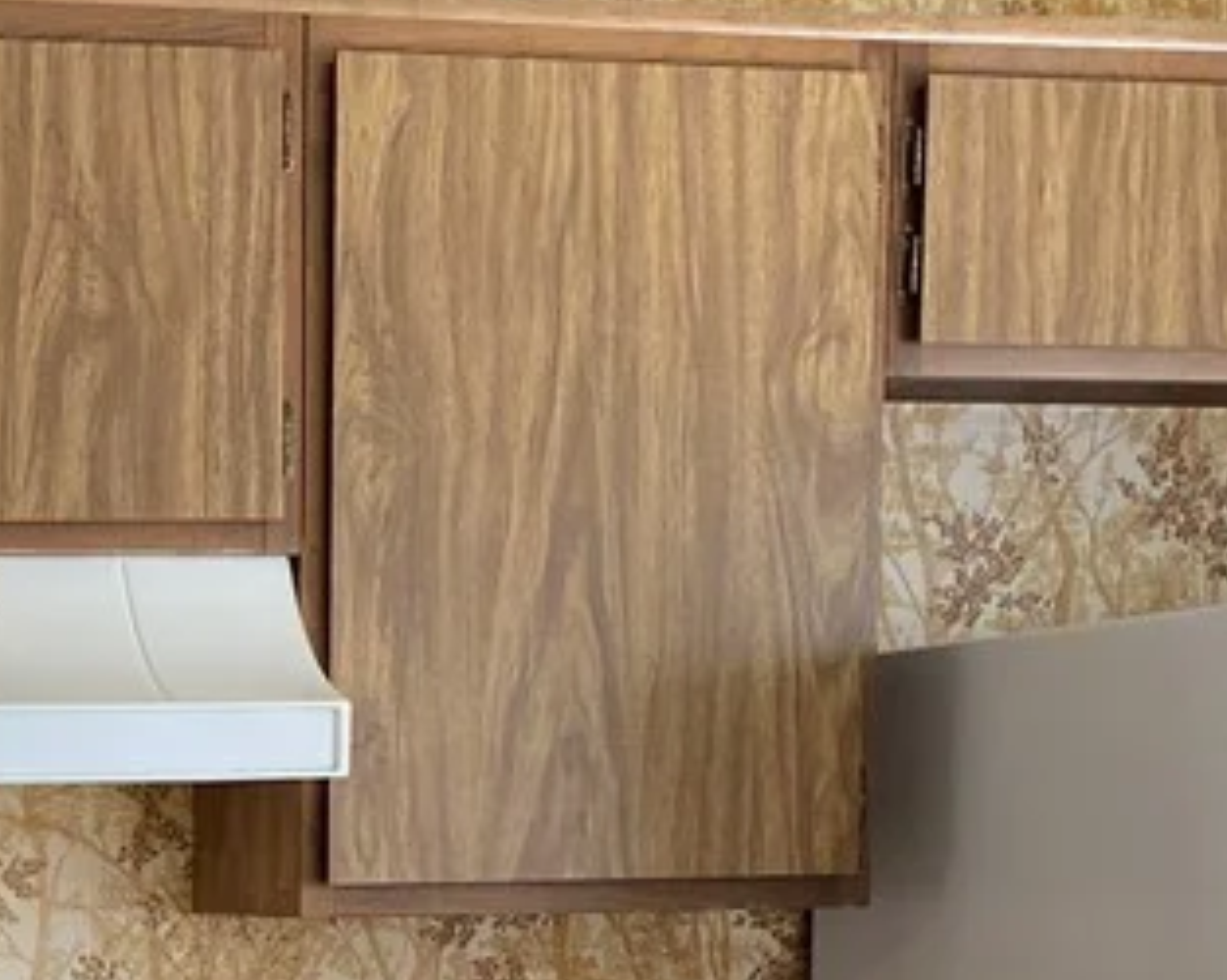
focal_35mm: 83
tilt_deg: -5.9
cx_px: -90
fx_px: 3012
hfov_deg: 21.9
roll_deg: +0.5
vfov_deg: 17.4
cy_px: 1254
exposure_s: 1/120
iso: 125
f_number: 1.8
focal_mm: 4.25
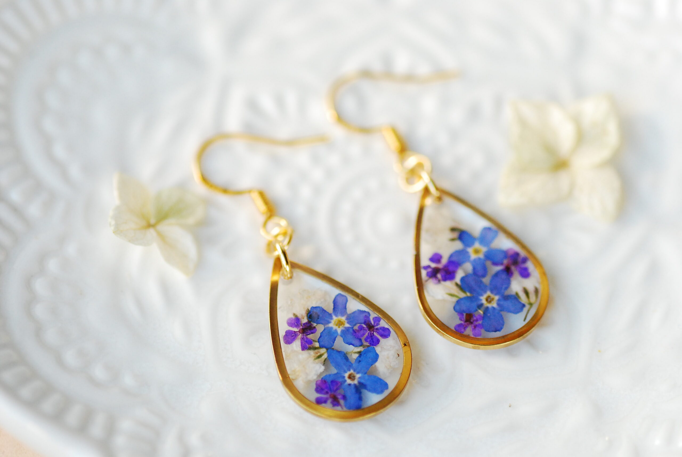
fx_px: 2561
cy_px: 228
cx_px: 341
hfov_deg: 15.2
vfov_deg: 10.2
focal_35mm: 135
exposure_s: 1/250
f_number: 6.3
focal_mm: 90
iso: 1000
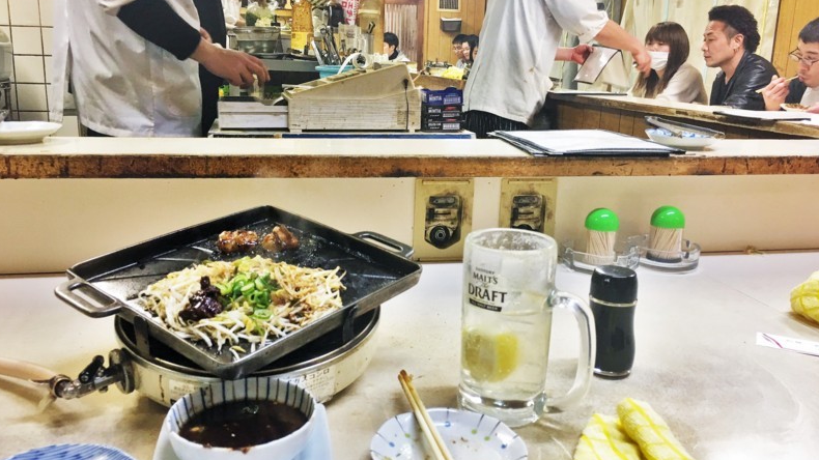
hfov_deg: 61.0
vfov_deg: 36.6
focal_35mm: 32
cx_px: 405
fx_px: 695
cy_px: 211
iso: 32
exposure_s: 1/15
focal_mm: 4.15
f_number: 2.2
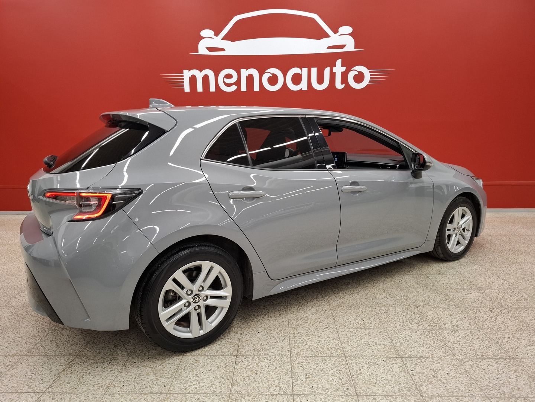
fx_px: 355
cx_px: 268
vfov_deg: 58.9
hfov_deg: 73.9
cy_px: 201
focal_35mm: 23
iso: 160
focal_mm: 5.54
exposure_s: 1/100
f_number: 1.8
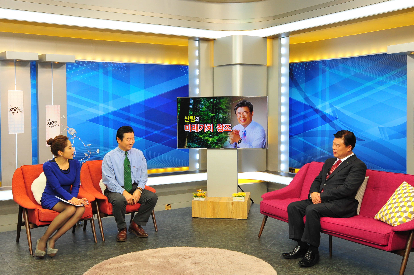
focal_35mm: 35
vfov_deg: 37.8
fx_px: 402
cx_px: 207
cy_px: 138
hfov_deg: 54.5
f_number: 9
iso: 1000
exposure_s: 1/40
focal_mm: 35
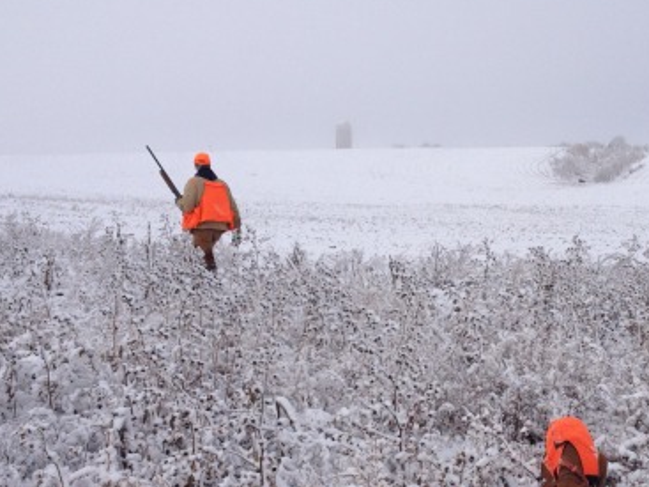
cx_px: 389
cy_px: 313
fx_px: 1143
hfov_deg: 31.6
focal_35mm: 61
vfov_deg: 23.9
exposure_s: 1/3460
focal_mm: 4.28
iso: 50
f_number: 2.4
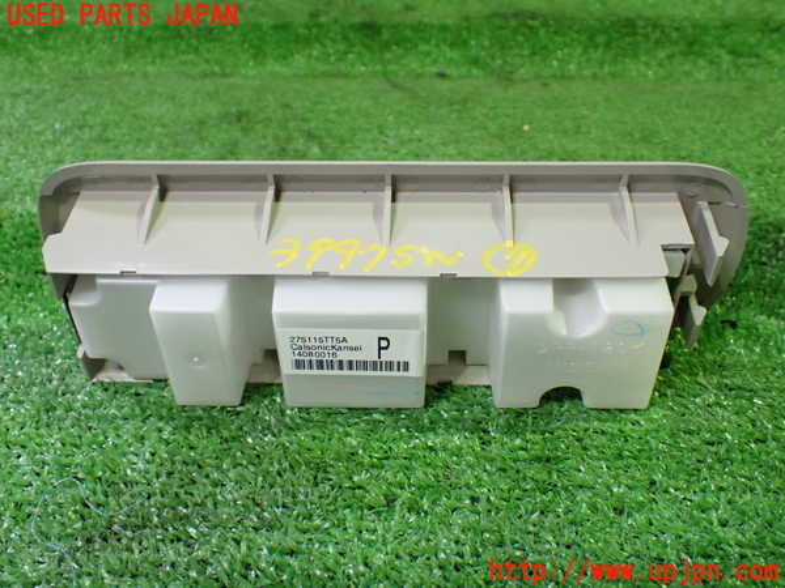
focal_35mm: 38
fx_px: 862
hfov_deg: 49.0
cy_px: 294
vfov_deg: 37.7
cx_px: 392
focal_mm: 6.83
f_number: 2.7
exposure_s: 1/80
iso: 800
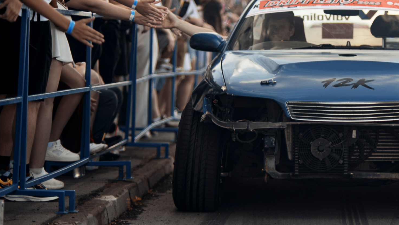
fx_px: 1630
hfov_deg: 13.9
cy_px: 69
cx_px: 333
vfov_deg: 7.9
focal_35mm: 154
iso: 100
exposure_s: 1/250
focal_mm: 85
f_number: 1.8
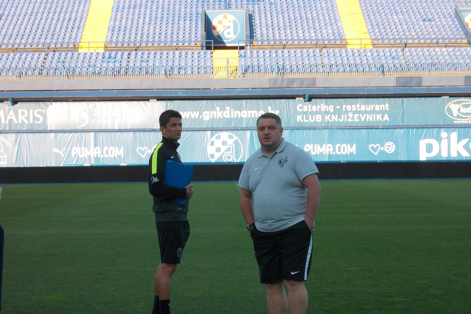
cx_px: 235
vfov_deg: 13.7
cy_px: 168
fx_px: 1308
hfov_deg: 20.4
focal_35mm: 100
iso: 80
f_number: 5.3
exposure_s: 1/100
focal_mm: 13.6
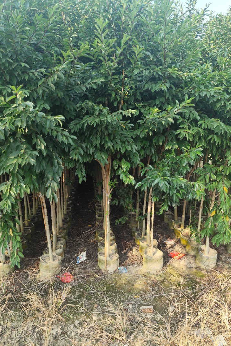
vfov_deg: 73.7
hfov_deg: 53.1
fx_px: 231
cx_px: 114
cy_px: 173
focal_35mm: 24
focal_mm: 6.19
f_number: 1.65
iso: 50
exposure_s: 1/214
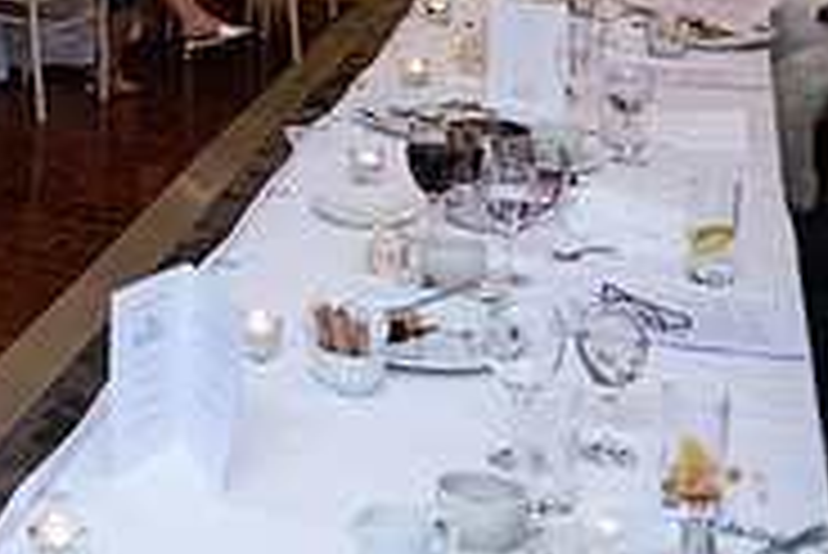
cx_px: -289
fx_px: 1795
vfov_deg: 16.6
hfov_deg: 22.7
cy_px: -150
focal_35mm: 78
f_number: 3.5
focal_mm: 24
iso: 1000
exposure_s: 1/160
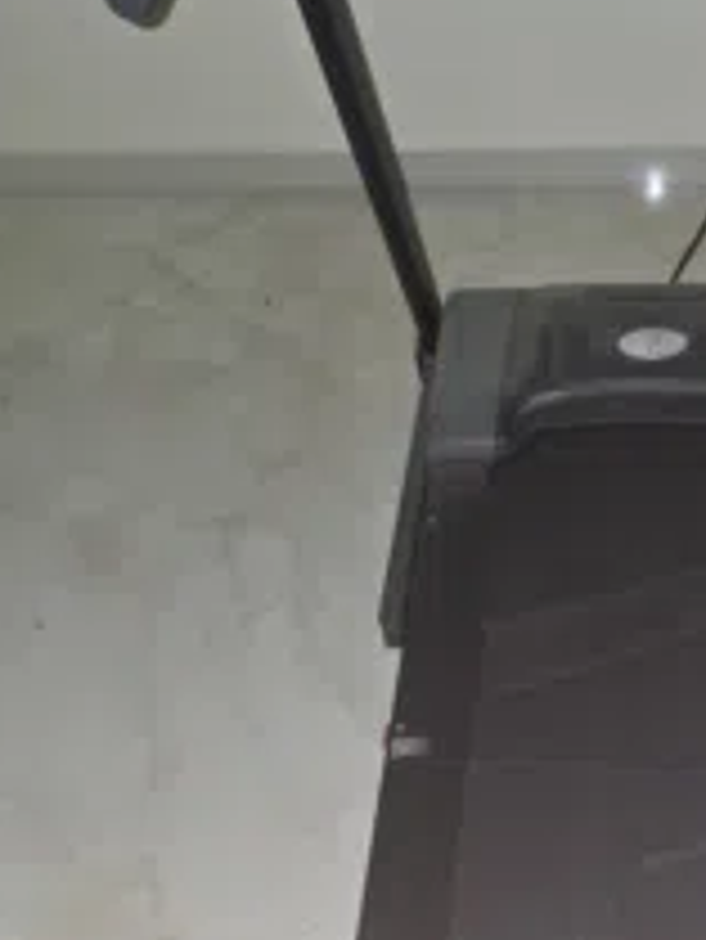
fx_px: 1195
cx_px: 652
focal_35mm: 44
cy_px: 360
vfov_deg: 42.6
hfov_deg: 31.2
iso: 160
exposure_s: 1/12
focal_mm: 6.3
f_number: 1.7
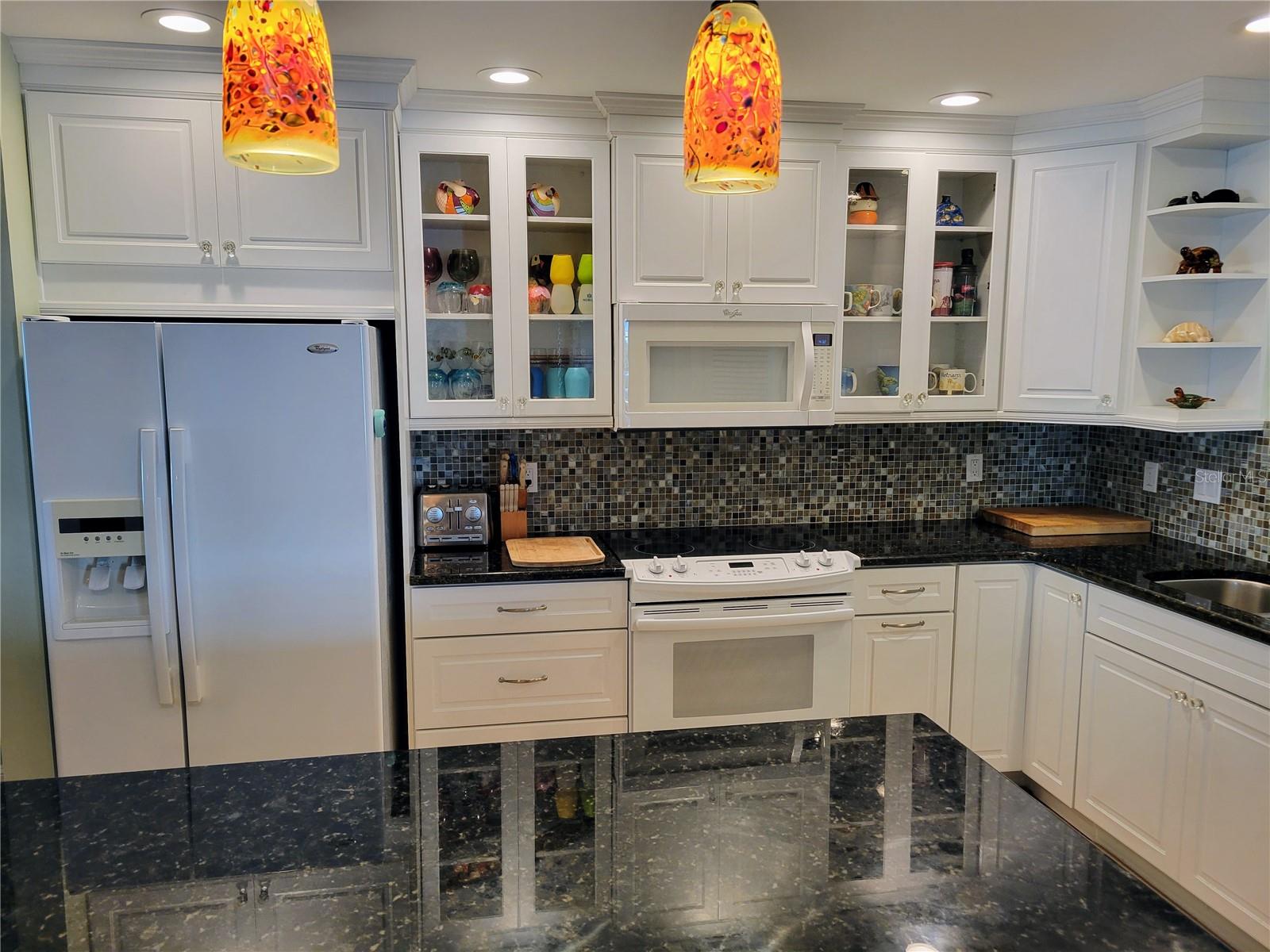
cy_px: 476
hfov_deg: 67.3
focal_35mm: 26
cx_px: 635
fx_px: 954
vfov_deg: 53.1
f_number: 1.8
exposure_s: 1/120
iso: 160
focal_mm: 5.4
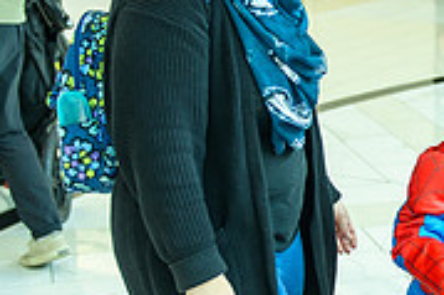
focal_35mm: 104
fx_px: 1281
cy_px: 133
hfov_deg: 19.1
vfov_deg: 13.1
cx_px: 454
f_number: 2.8
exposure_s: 1/200
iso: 400
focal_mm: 32
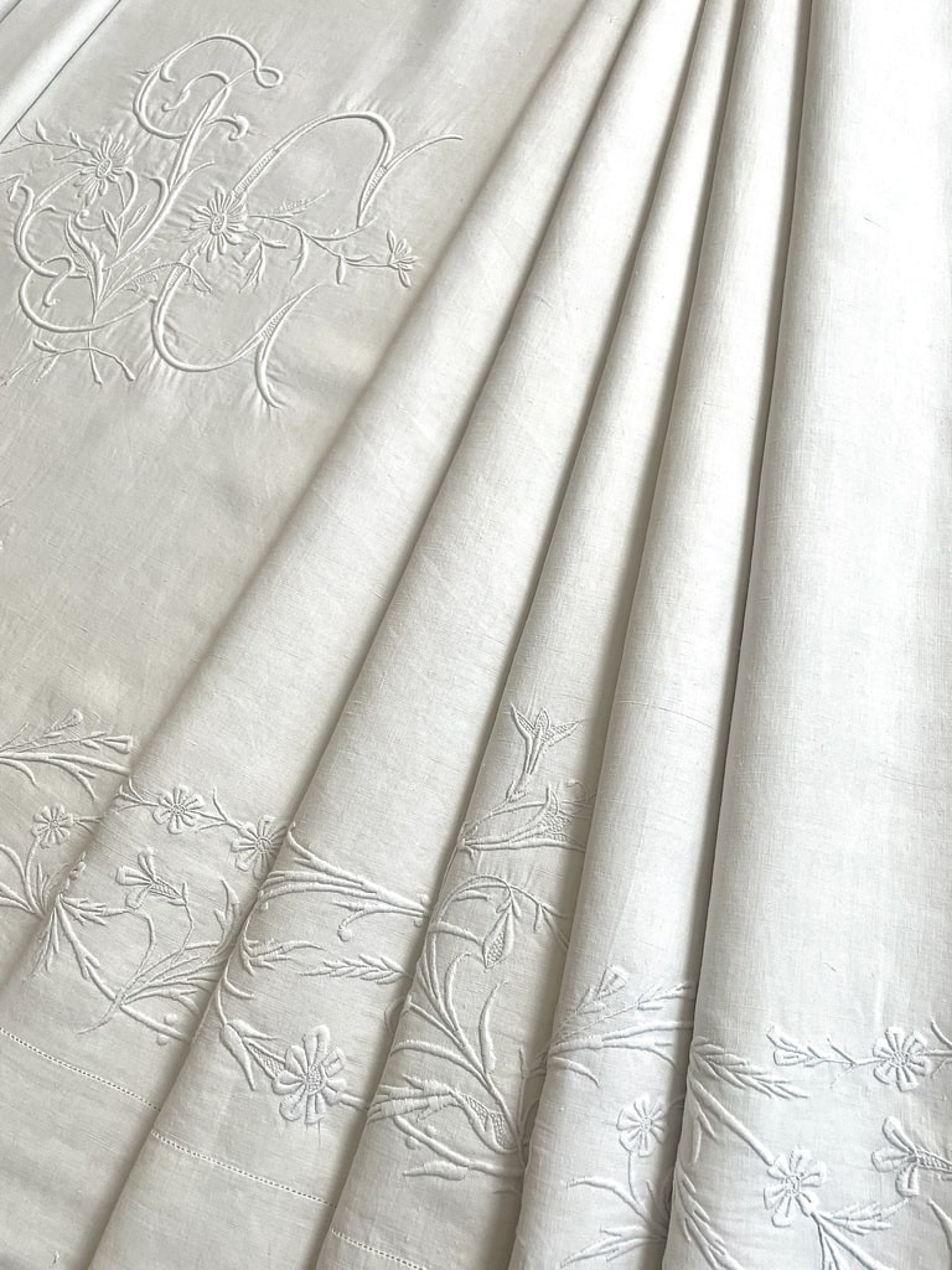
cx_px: 476
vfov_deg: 67.3
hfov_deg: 53.1
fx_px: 953
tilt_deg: -64.9
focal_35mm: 26
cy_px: 635
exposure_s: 1/100
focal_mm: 4.2
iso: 100
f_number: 1.6
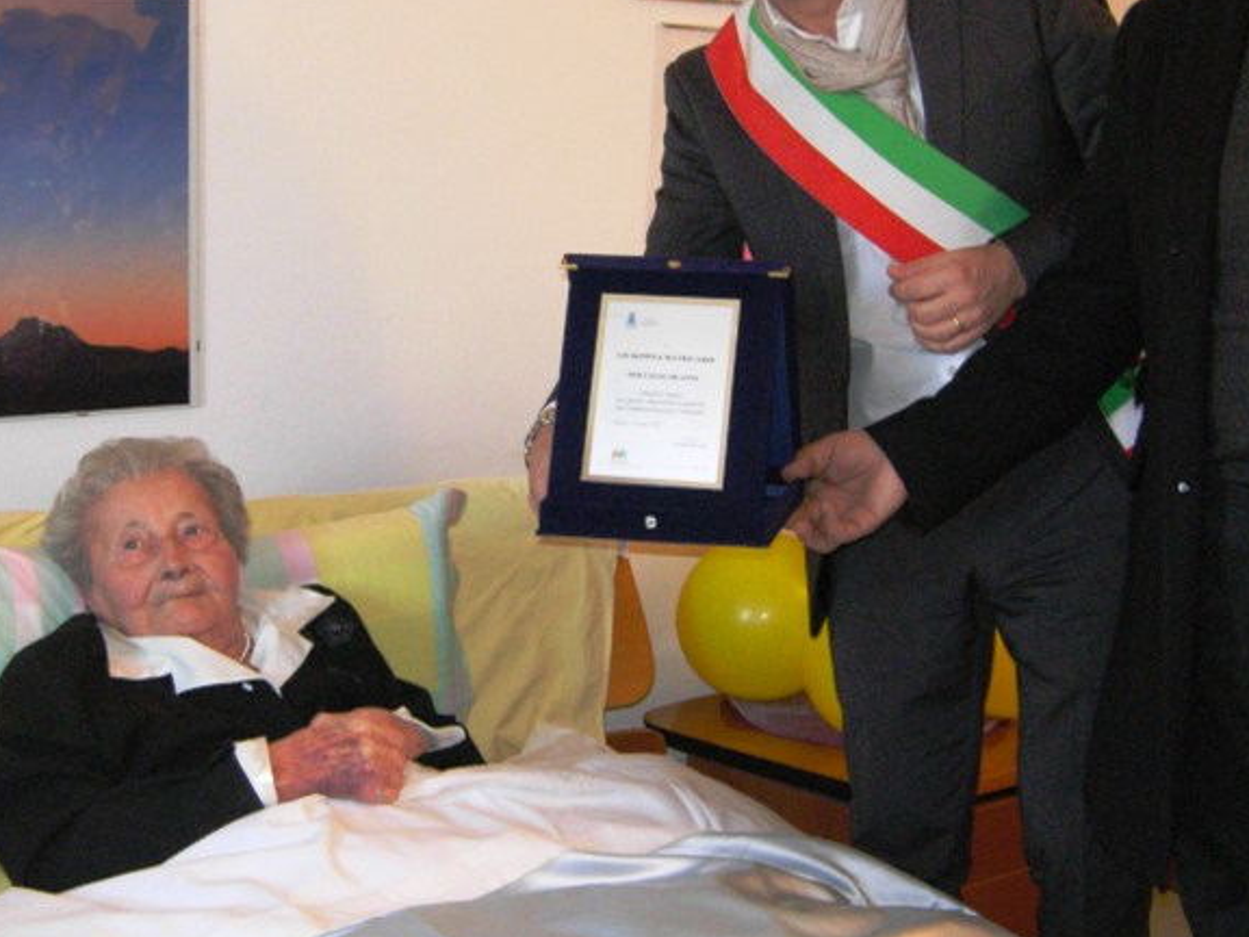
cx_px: 576
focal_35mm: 64
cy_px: 460
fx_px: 2309
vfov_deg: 22.9
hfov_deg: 30.3
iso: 200
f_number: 2.7
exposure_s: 1/32
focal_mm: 7.5
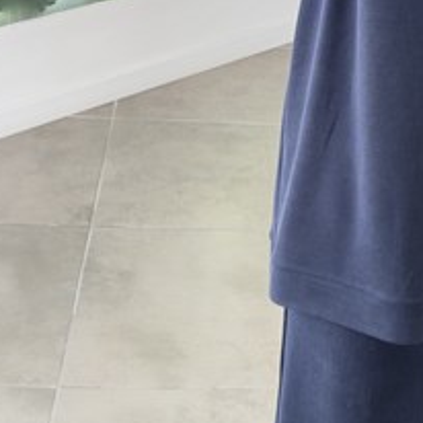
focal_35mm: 85
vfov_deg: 20.1
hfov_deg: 20.3
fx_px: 1175
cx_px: 304
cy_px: 56
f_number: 1.78
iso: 64
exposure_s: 1/130
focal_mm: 6.76
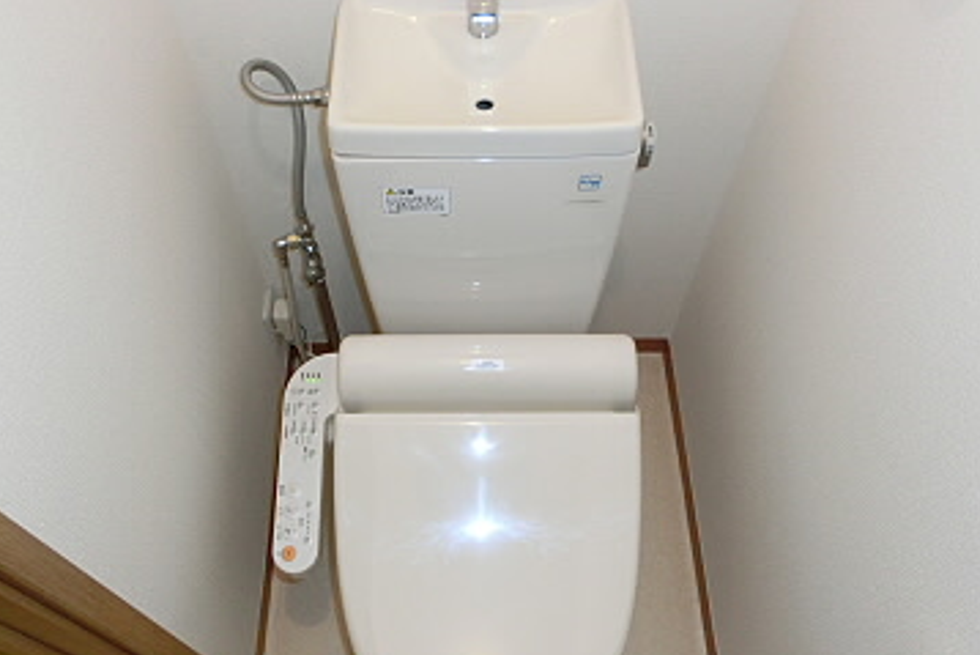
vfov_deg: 43.5
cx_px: 457
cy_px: 371
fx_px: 817
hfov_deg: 61.8
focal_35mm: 30
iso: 400
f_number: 3
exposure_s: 1/60
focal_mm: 4.24
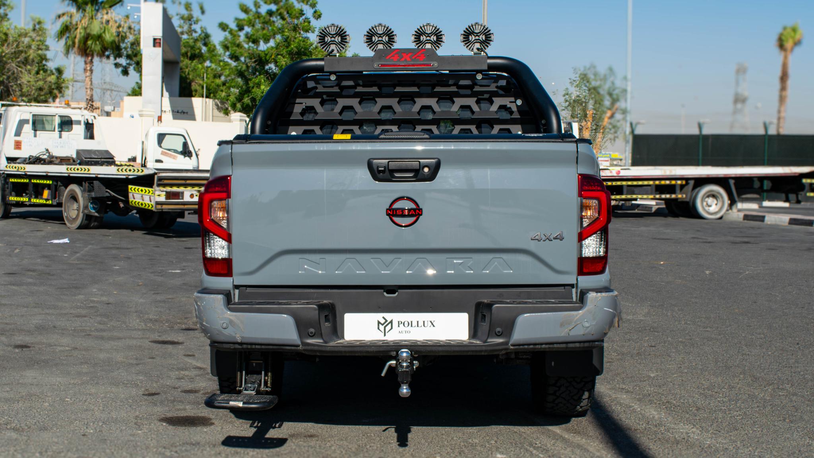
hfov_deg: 38.7
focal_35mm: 54
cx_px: 401
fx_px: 1160
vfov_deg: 22.3
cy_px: 213
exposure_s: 1/500
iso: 200
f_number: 11
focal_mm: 25
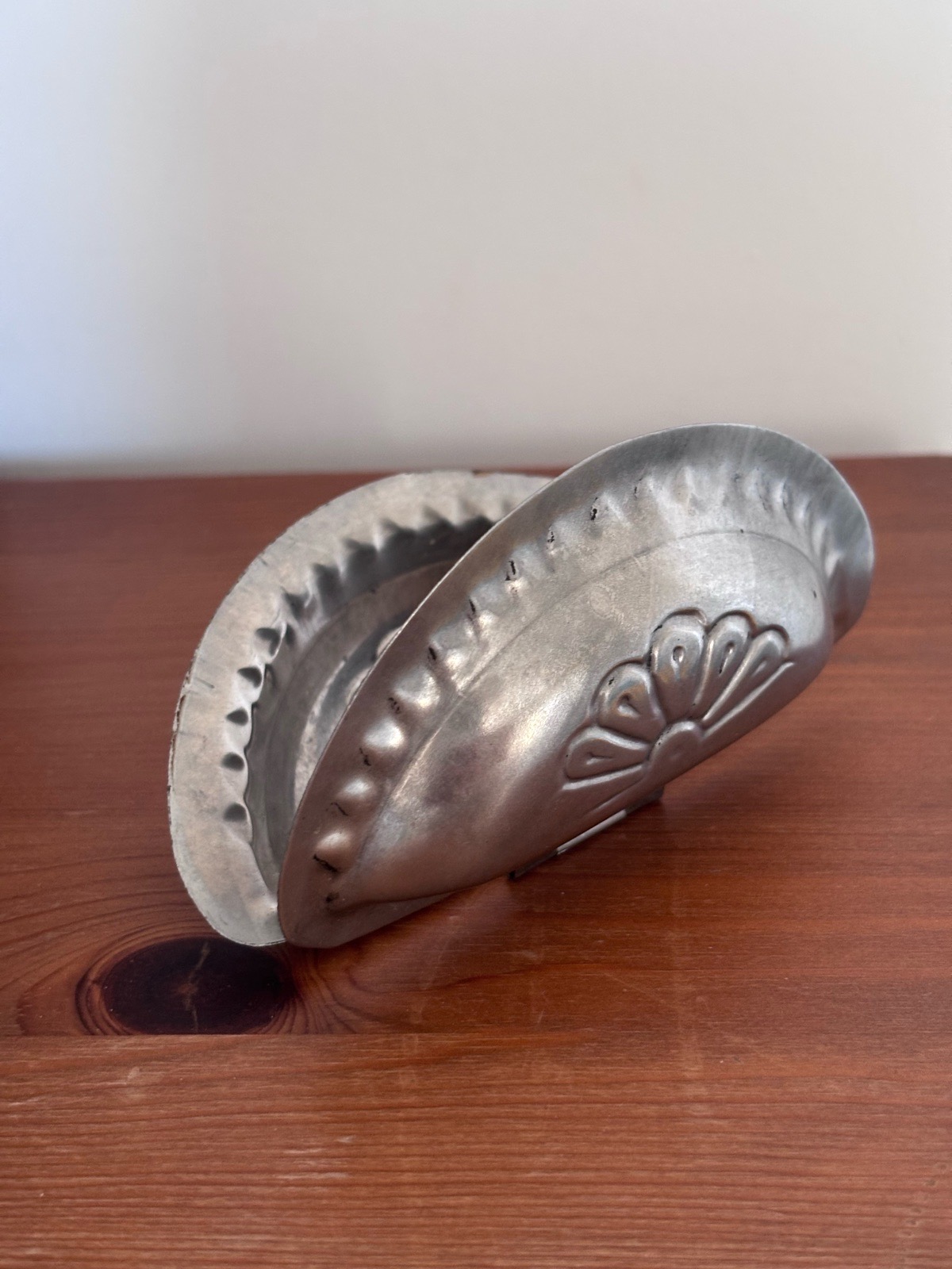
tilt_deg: -29.6
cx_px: 476
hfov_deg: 28.0
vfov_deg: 36.8
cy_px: 634
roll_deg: +3.3
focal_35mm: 52
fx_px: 1907
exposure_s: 1/48
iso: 160
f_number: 1.6
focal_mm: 5.96
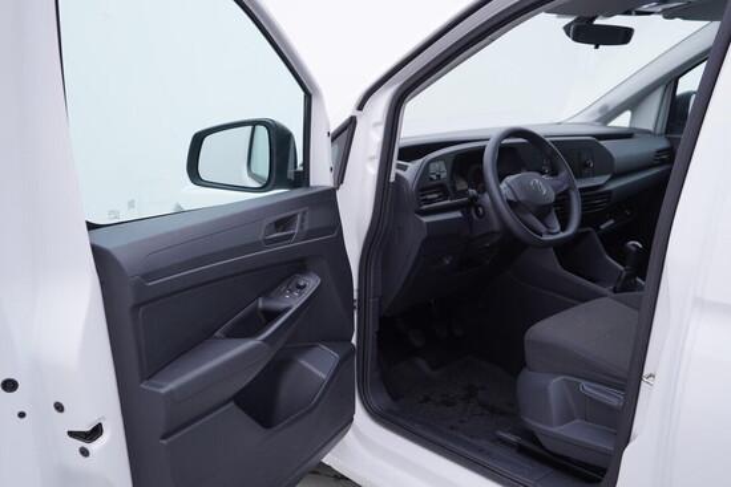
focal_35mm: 36
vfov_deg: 36.9
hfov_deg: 53.1
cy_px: 244
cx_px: 366
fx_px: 731
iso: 125
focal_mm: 24
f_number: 3.5
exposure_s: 1/60
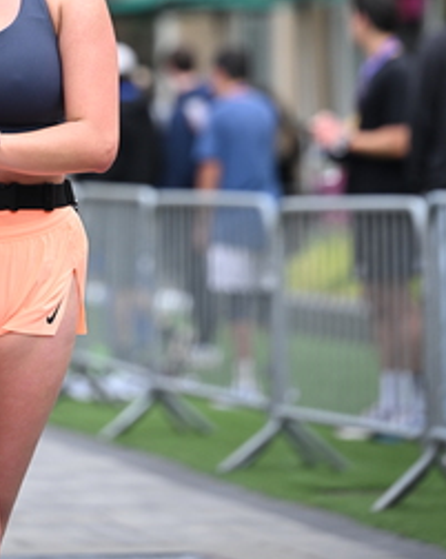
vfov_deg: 7.0
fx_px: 4579
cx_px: 61
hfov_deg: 5.6
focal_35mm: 277
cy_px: 0
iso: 640
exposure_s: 1/1600
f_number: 2.8
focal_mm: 135
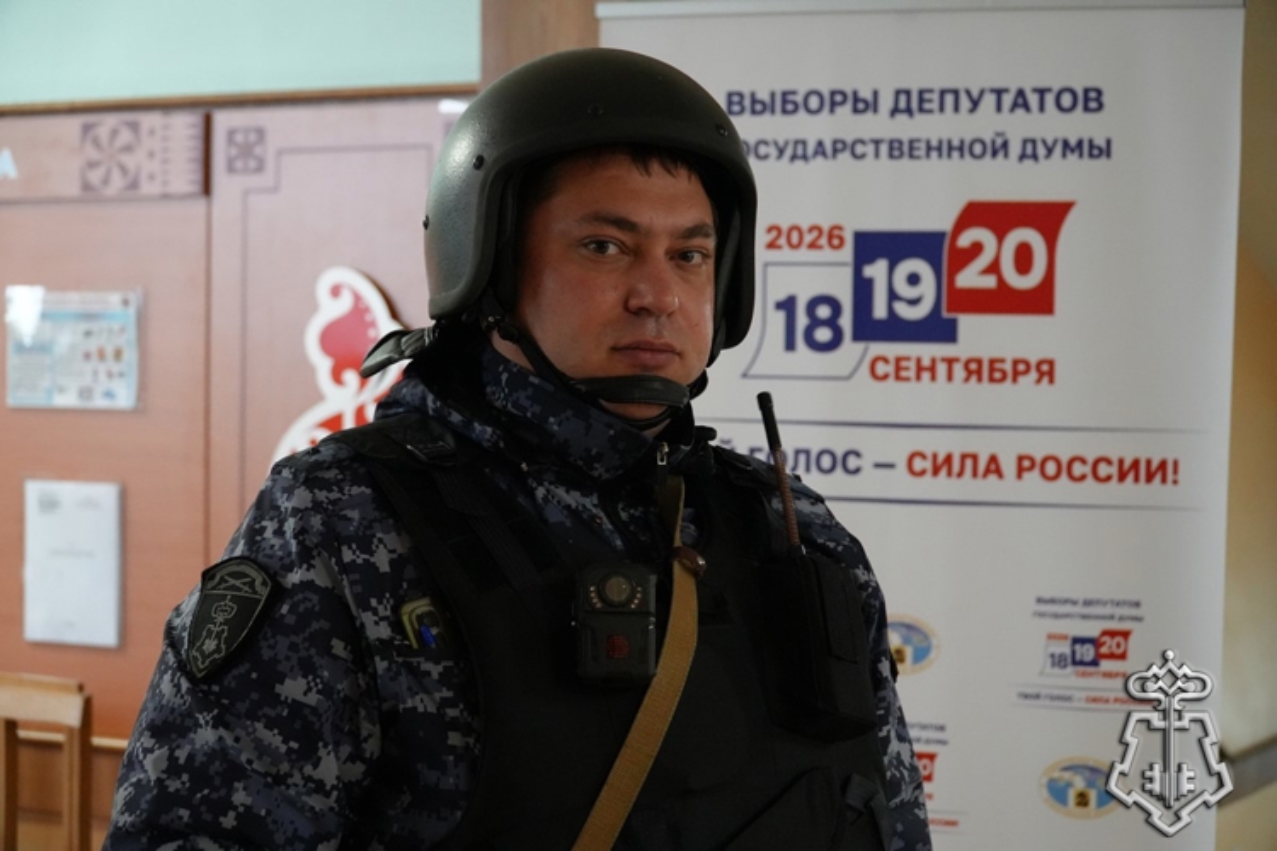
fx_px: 2607
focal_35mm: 74
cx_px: 638
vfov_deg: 18.5
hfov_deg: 27.5
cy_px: 426
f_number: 4
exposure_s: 1/80
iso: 4000
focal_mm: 49
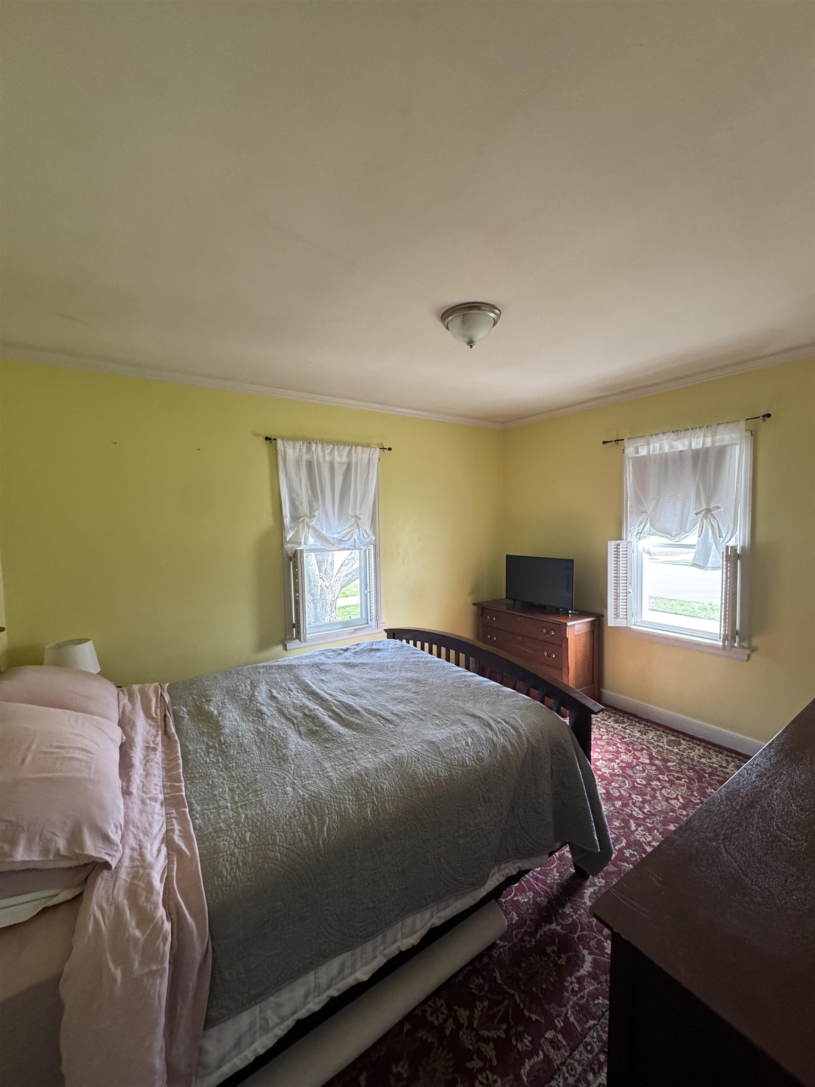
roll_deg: +0.8
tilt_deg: -2.3
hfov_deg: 85.7
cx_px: 408
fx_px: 439
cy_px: 544
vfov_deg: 102.1
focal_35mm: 14
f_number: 2.2
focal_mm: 2.22
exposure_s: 1/94
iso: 320
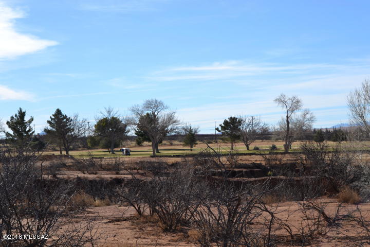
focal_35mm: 82
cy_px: 124
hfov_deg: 24.6
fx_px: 848
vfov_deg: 16.6
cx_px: 185
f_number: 9
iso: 100
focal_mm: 55
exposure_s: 1/200
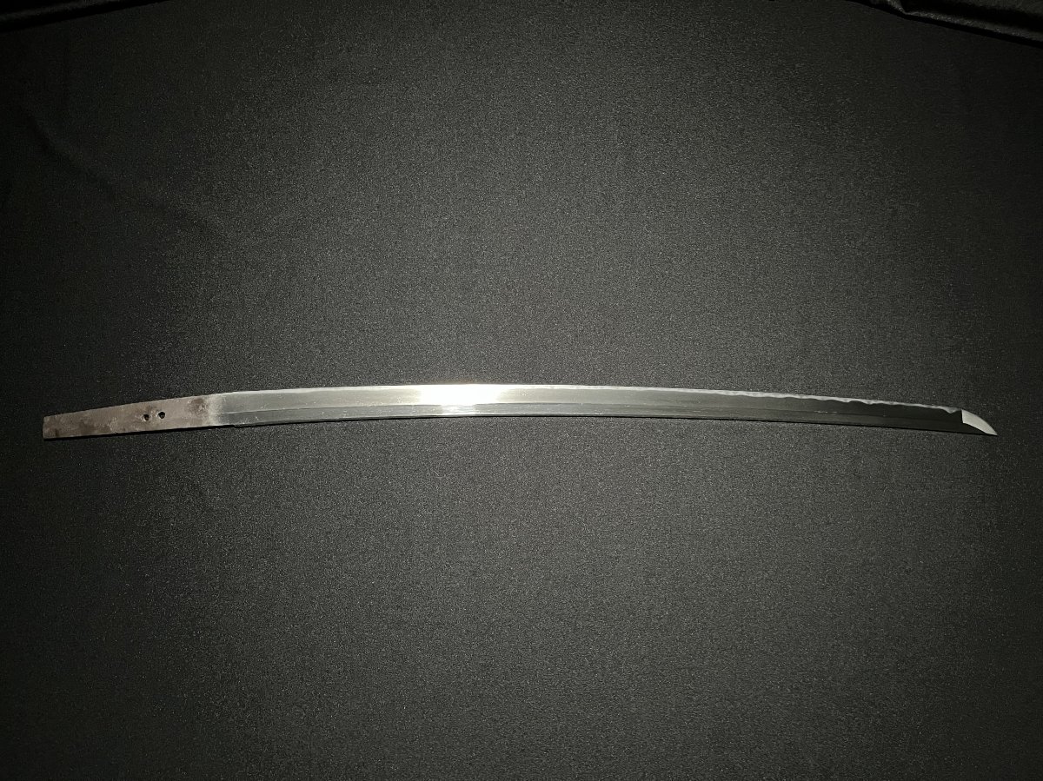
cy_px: 390
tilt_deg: -81.4
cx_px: 522
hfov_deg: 67.3
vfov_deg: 53.0
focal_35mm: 26
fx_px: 783
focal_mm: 5.1
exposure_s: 1/30
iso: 1000
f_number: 1.6
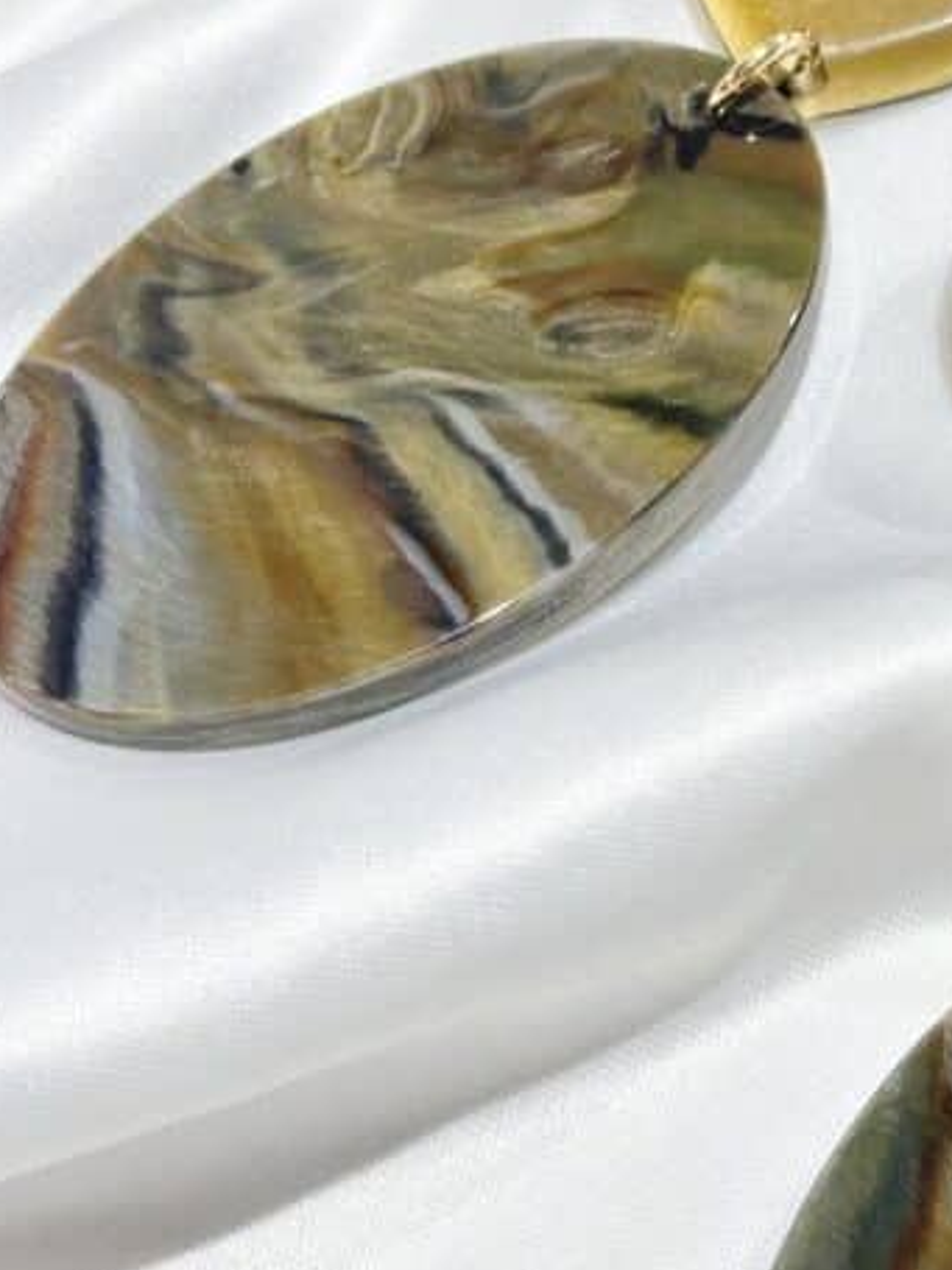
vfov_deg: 16.8
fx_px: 4292
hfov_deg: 12.5
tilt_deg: -37.4
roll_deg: +16.0
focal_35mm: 117
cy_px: 645
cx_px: 921
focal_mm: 5.96
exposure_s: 1/169
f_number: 1.6
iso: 32
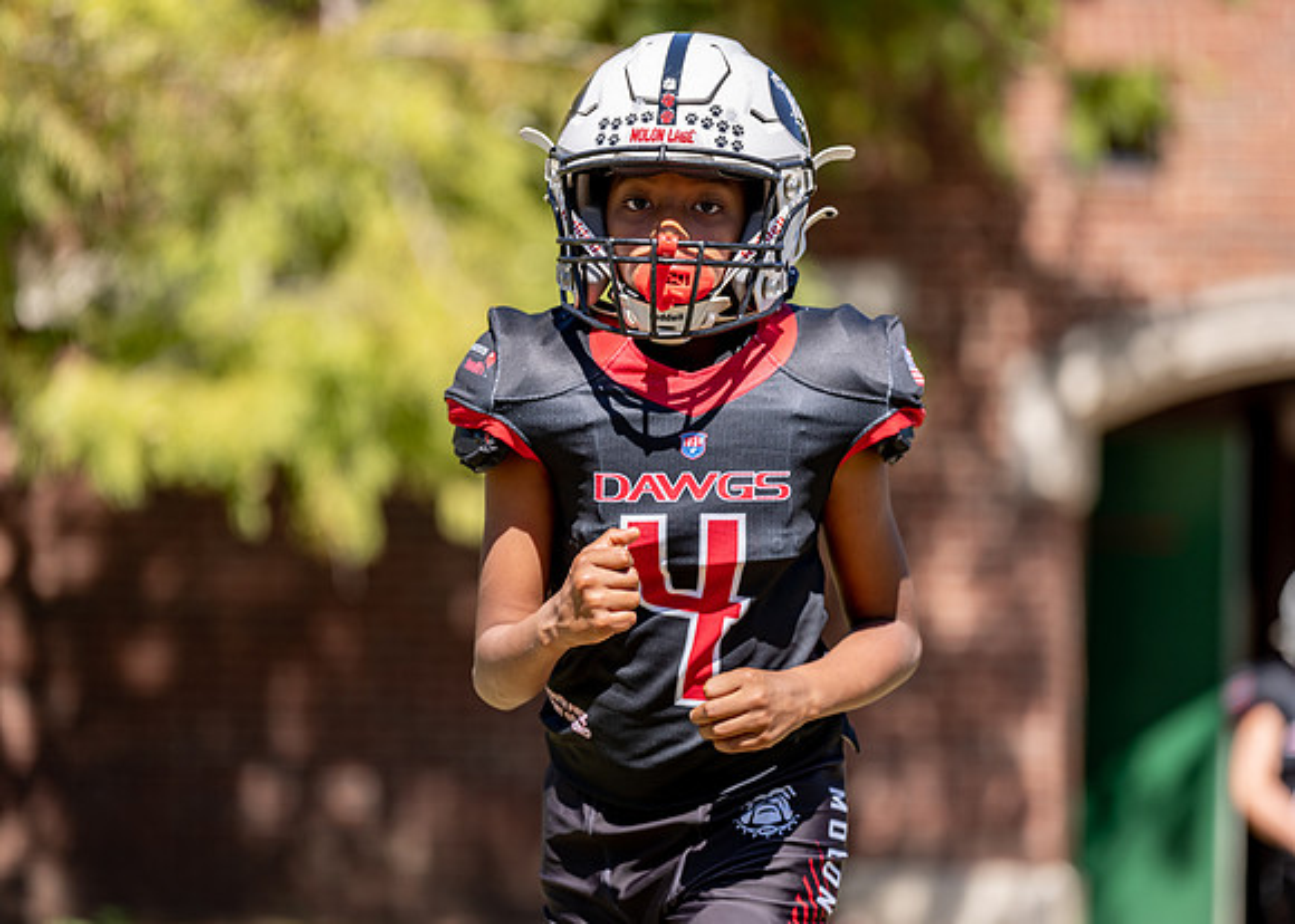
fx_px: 6281
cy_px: 448
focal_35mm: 171
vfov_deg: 8.4
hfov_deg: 11.8
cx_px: 672
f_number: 2.8
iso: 100
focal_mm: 158
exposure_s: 1/1600
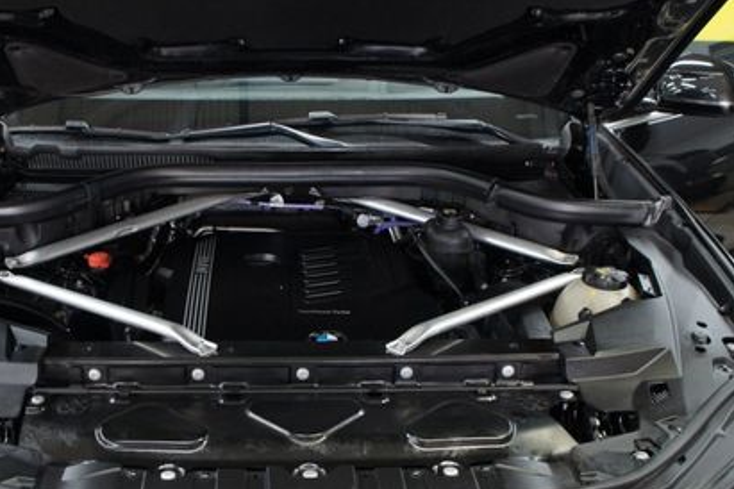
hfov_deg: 46.0
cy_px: 277
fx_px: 856
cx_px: 280
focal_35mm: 42
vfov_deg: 31.9
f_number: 3.5
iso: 640
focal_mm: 18
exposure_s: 1/30
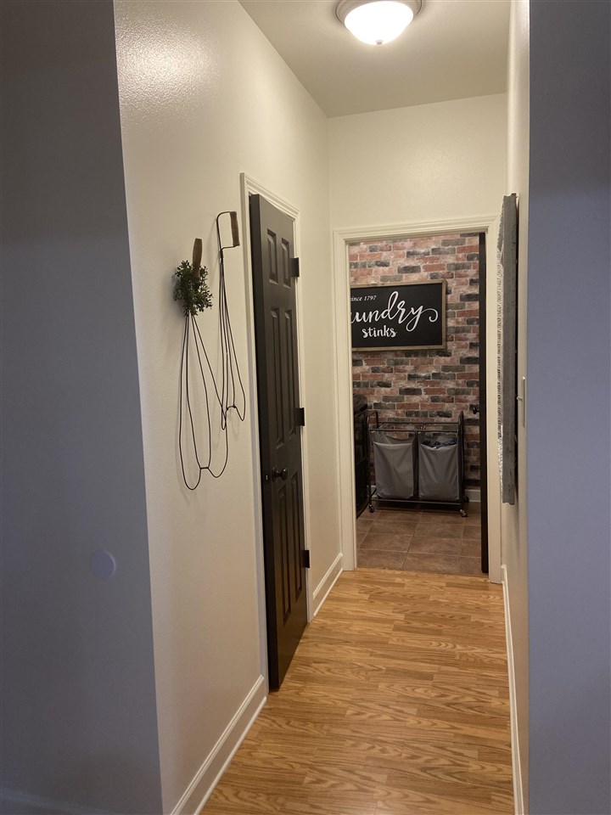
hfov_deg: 53.1
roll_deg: +1.9
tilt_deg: -5.1
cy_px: 408
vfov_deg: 67.3
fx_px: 612
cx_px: 306
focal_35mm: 26
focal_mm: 4.25
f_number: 1.8
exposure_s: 1/60
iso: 160
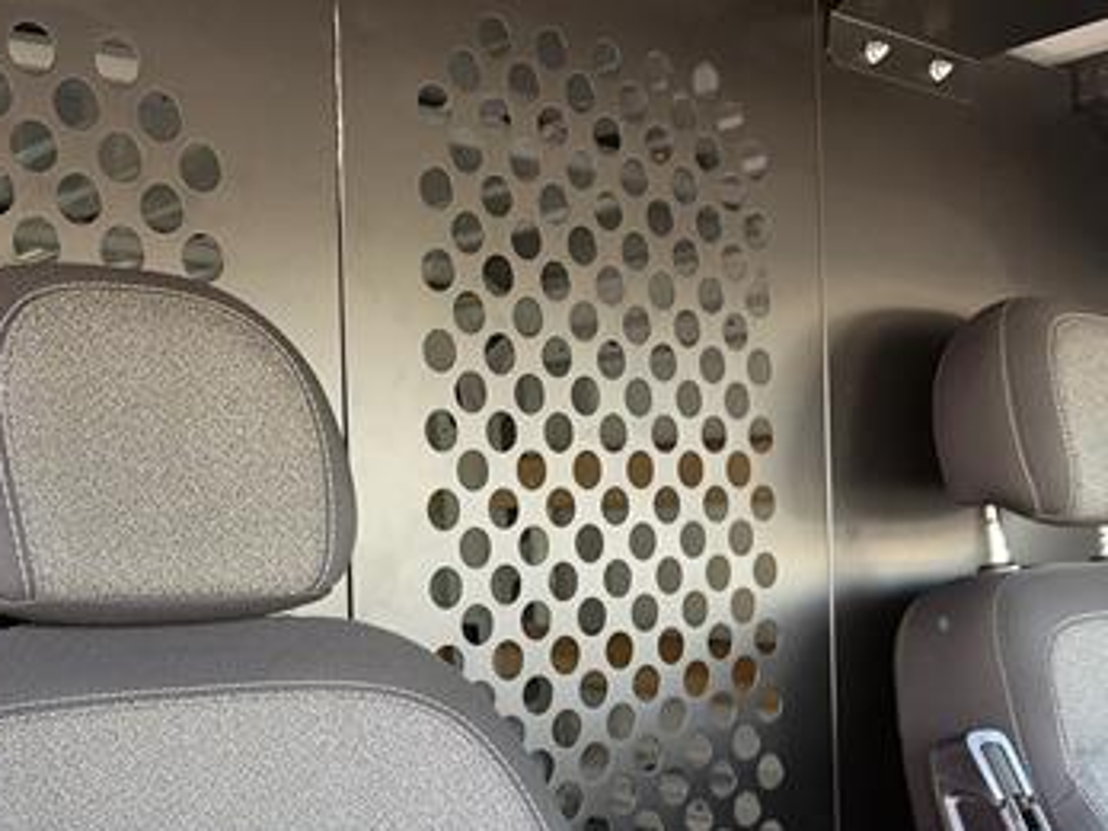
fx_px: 1536
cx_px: 367
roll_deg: +3.5
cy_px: 610
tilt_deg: -1.8
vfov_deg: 29.8
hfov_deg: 39.2
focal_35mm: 48
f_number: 1.6
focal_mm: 5.96
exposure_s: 1/122
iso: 125
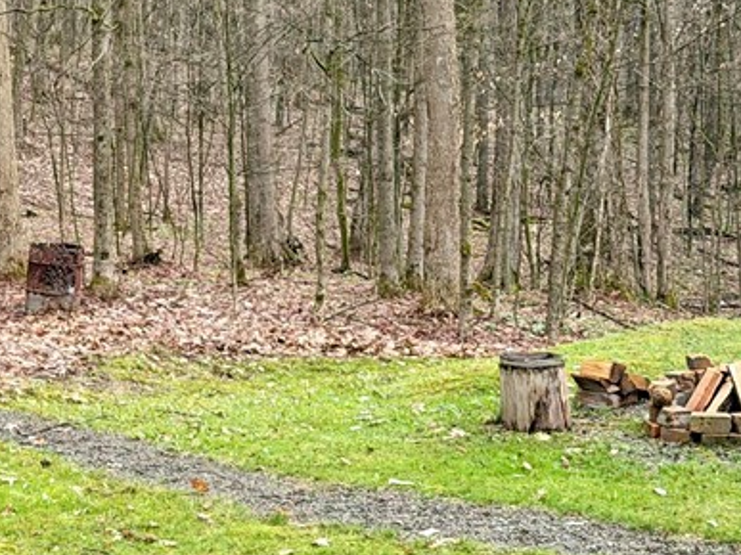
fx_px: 2718
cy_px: 101
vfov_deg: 11.6
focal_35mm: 127
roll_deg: +1.6
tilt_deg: -8.4
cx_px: 6
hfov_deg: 15.3
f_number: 1.78
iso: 125
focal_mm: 6.76
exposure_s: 1/209
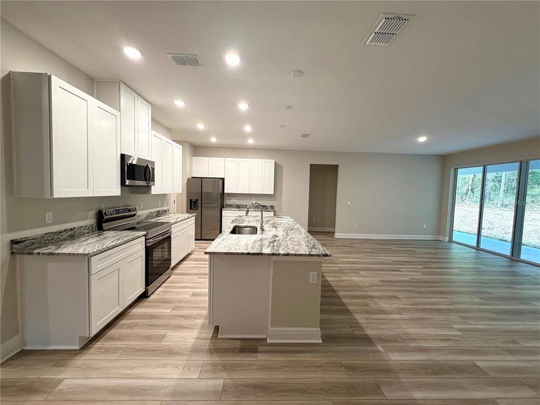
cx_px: 270
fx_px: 218
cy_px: 202
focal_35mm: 14
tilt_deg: -4.4
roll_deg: -1.4
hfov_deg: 102.1
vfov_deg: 85.7
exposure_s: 1/120
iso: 200
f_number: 2.2
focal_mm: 2.22
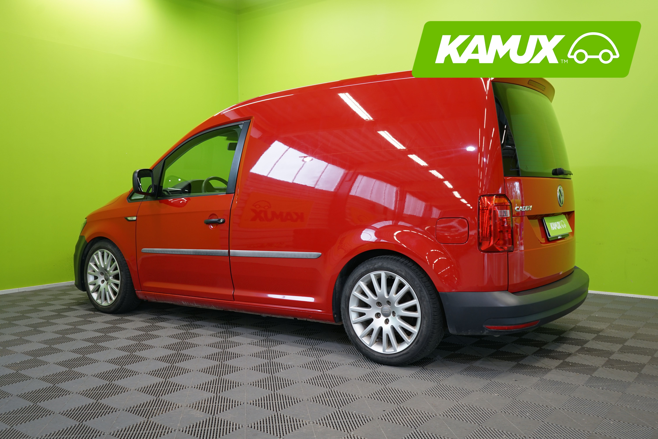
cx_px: 329
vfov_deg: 41.1
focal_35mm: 32
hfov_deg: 58.7
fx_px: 585
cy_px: 220
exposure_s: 1/30
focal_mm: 32
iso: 400
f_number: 5
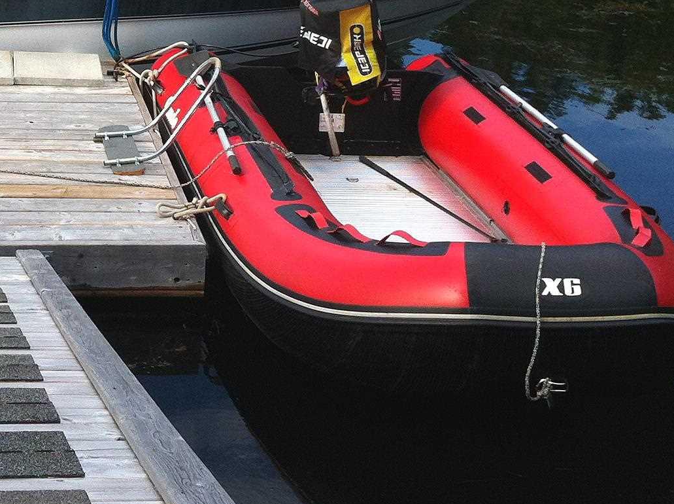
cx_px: 72
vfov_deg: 16.3
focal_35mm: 88
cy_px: -27
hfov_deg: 21.8
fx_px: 1711
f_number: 2.8
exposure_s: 1/372
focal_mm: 3.85
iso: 80
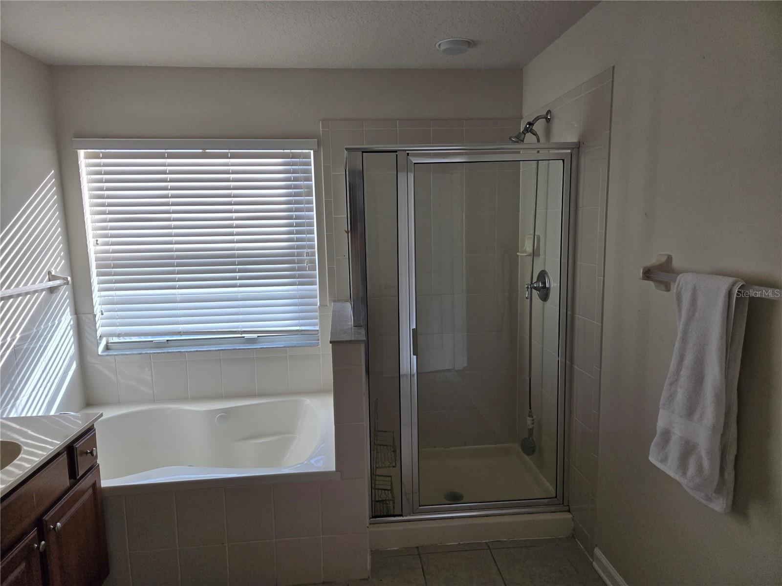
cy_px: 293
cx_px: 391
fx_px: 520
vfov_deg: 58.9
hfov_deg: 73.9
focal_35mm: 23
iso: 50
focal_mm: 5.4
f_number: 1.8
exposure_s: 1/180
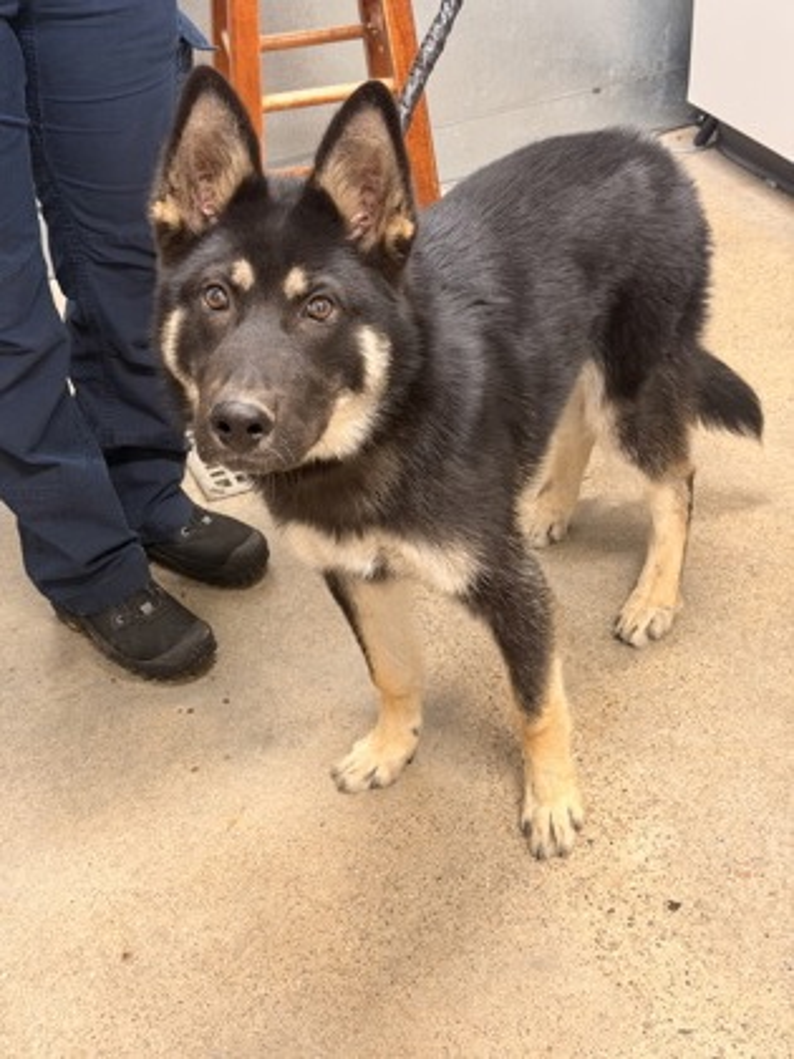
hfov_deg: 30.3
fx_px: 1468
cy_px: 530
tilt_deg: -36.5
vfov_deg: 39.7
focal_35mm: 48
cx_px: 397
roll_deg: +4.6
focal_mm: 6.76
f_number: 1.78
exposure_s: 1/40
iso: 250
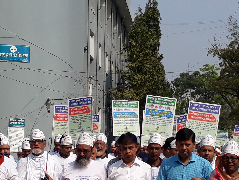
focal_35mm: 72
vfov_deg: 20.1
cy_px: 153
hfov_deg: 26.9
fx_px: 497
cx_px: 84
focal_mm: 3.6
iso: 40
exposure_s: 1/1976
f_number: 1.9
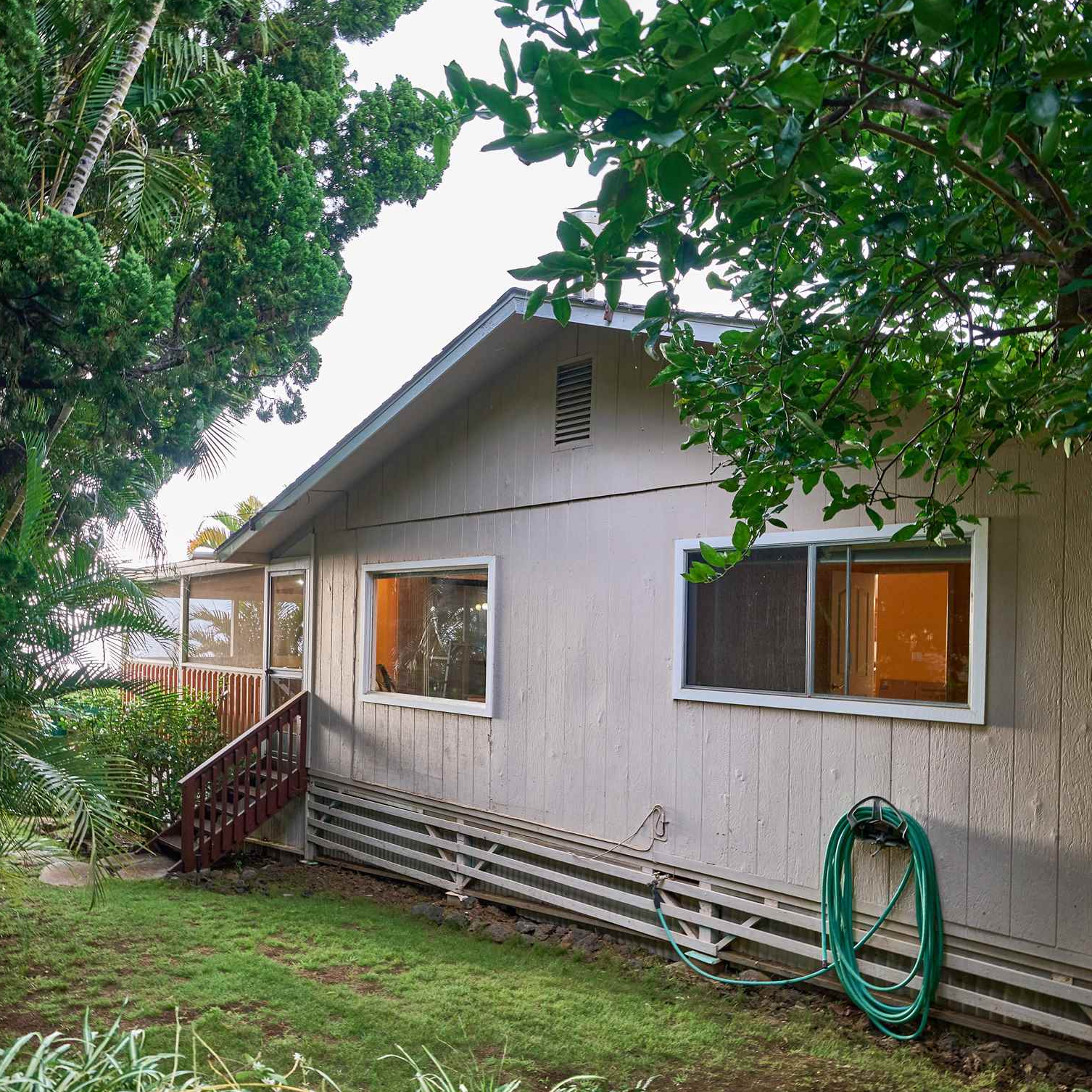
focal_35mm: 26
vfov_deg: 60.6
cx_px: 458
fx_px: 928
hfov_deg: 60.6
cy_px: 629
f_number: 5
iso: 250
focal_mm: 15
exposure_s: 1/25
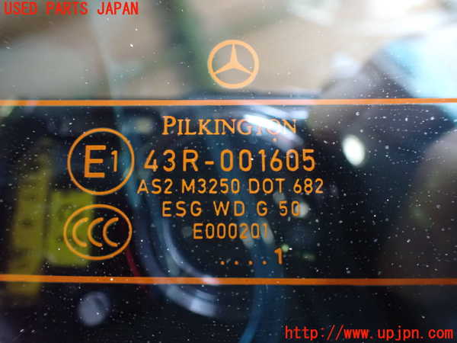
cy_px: 172
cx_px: 228
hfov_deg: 60.0
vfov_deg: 46.8
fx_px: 396
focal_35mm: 30
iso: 1600
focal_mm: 5.4
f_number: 2.3
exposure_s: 1/20
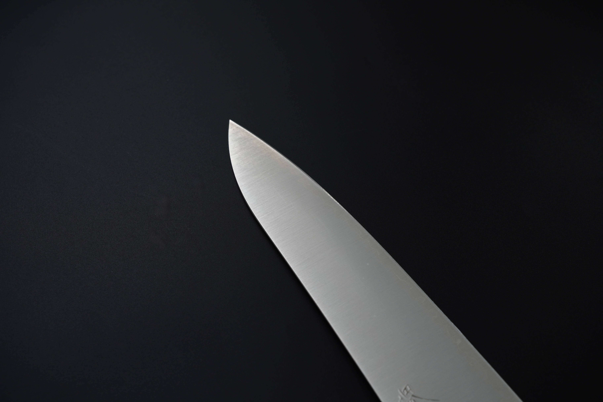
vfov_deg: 33.5
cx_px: 302
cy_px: 201
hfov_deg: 48.6
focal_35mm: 40
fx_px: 668
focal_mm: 26.6
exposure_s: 1/160
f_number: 5.6
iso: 320
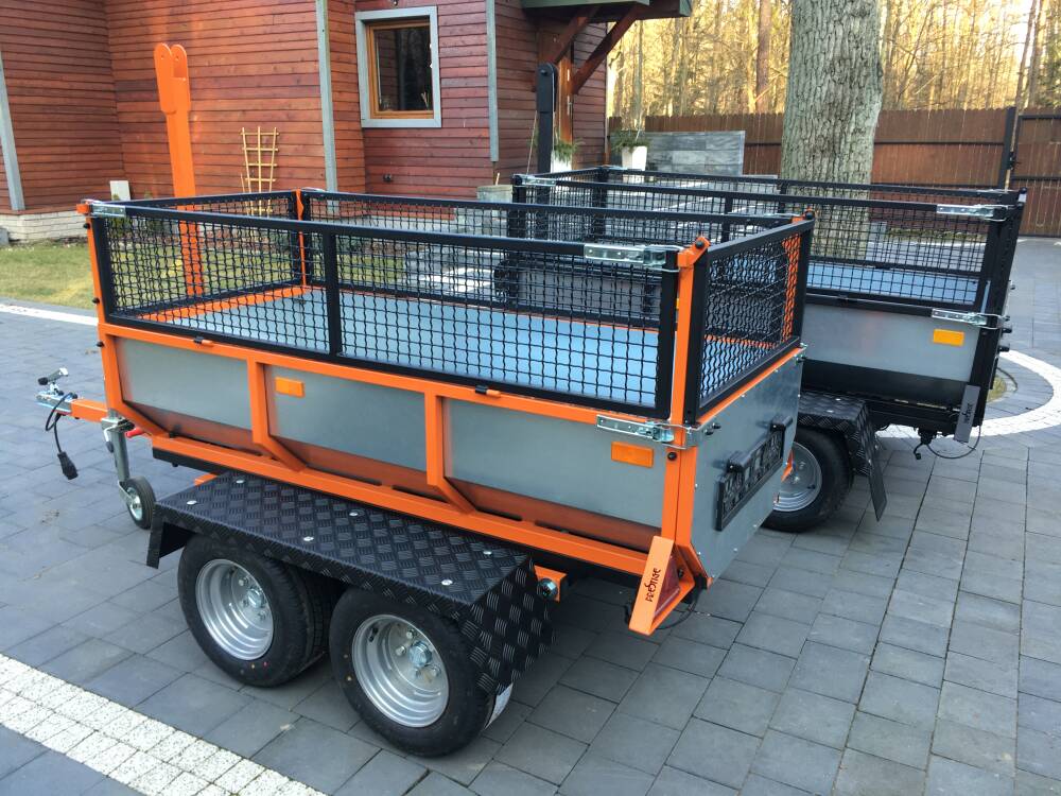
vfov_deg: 48.2
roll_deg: -0.2
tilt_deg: -16.5
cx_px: 530
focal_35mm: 29
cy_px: 398
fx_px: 889
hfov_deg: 61.7
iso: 32
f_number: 2.2
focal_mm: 4.15
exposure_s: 1/50
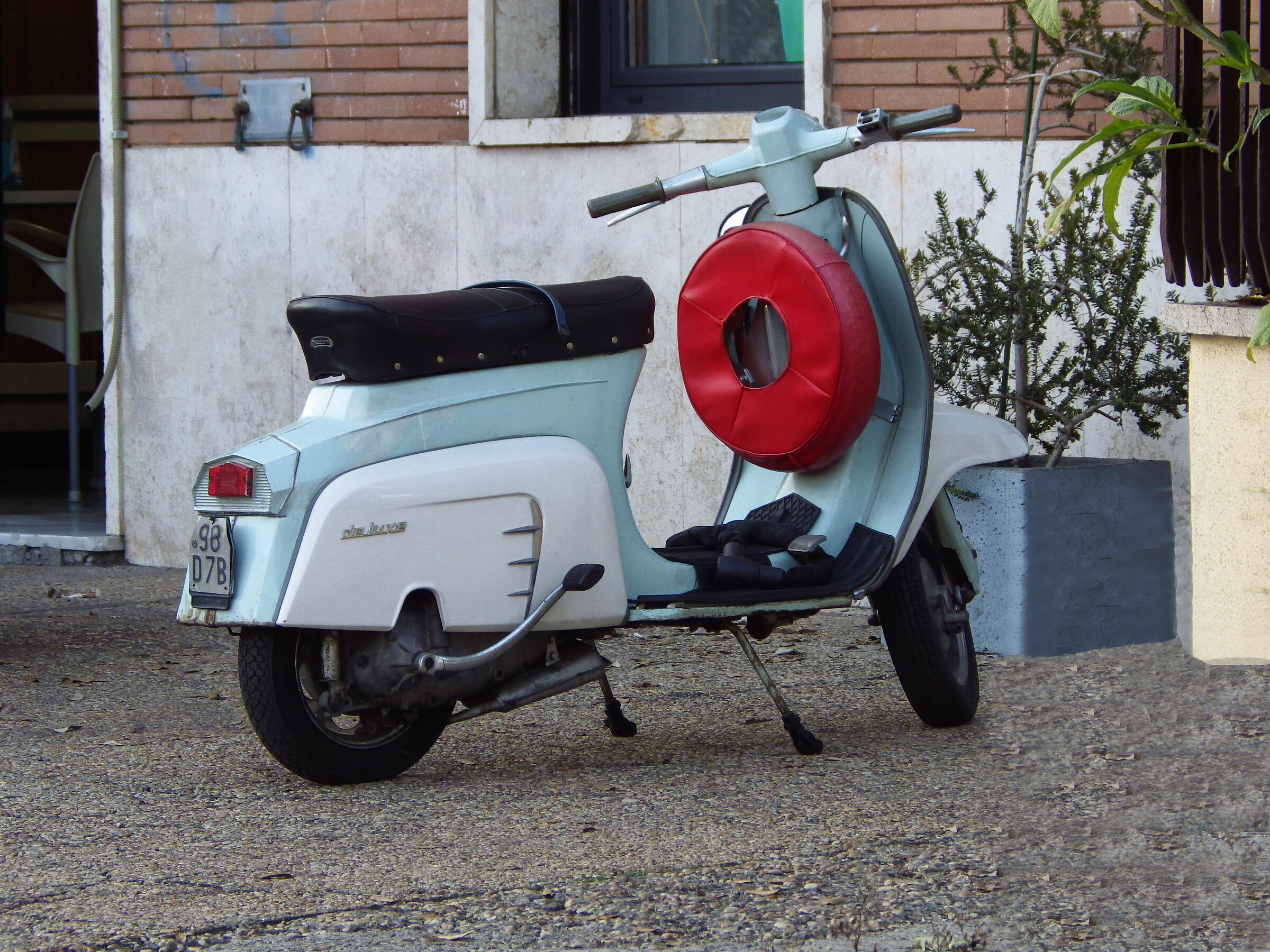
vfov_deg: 6.8
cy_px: 476
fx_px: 7998
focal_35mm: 218
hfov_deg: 9.1
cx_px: 635
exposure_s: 1/50
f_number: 5.5
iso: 100
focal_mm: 39.1
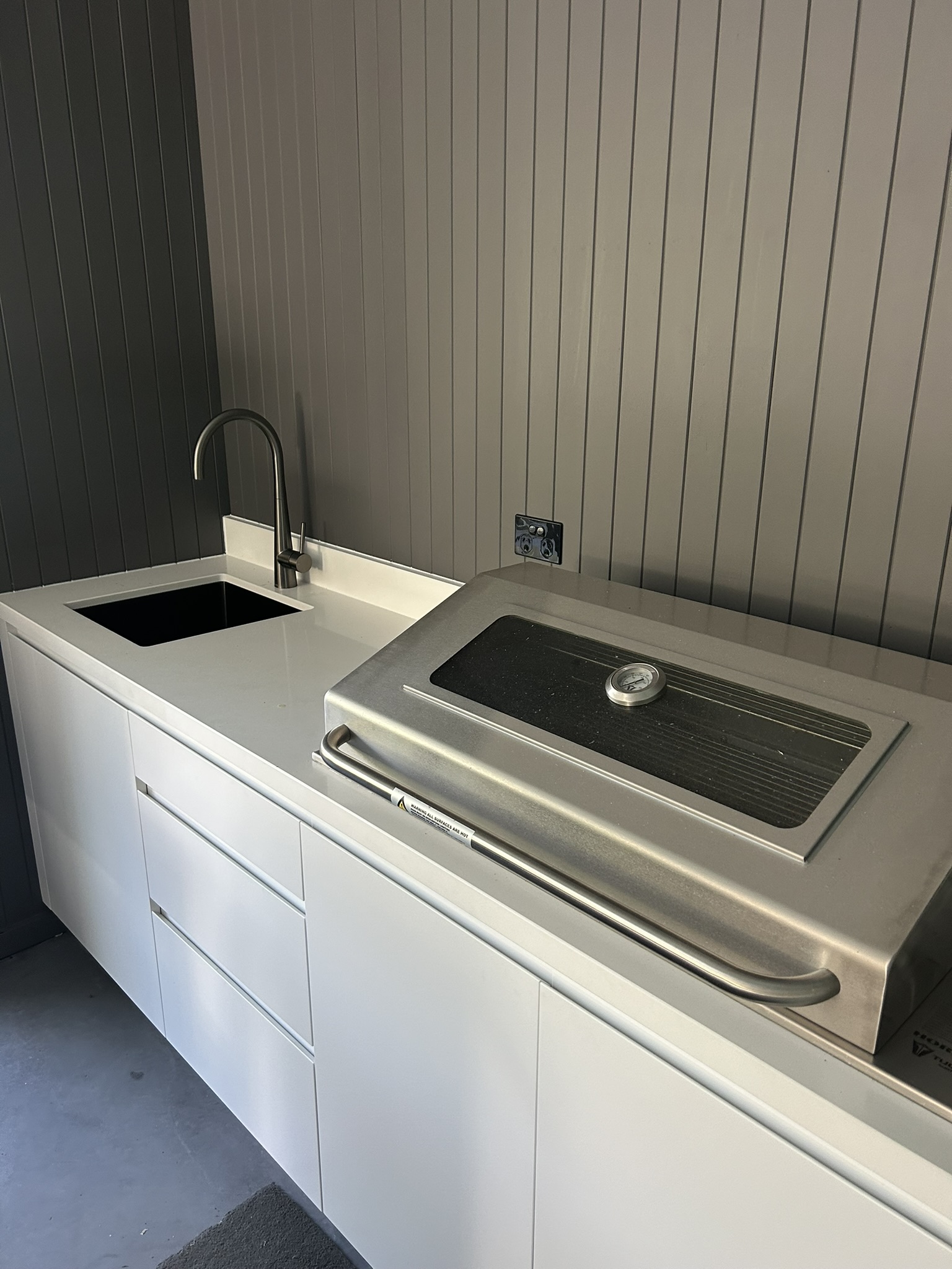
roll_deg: +2.3
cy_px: 634
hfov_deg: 53.1
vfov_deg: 67.3
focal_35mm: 26
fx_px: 953
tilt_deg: -15.1
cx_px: 476
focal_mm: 5.7
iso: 125
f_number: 1.5
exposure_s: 1/84
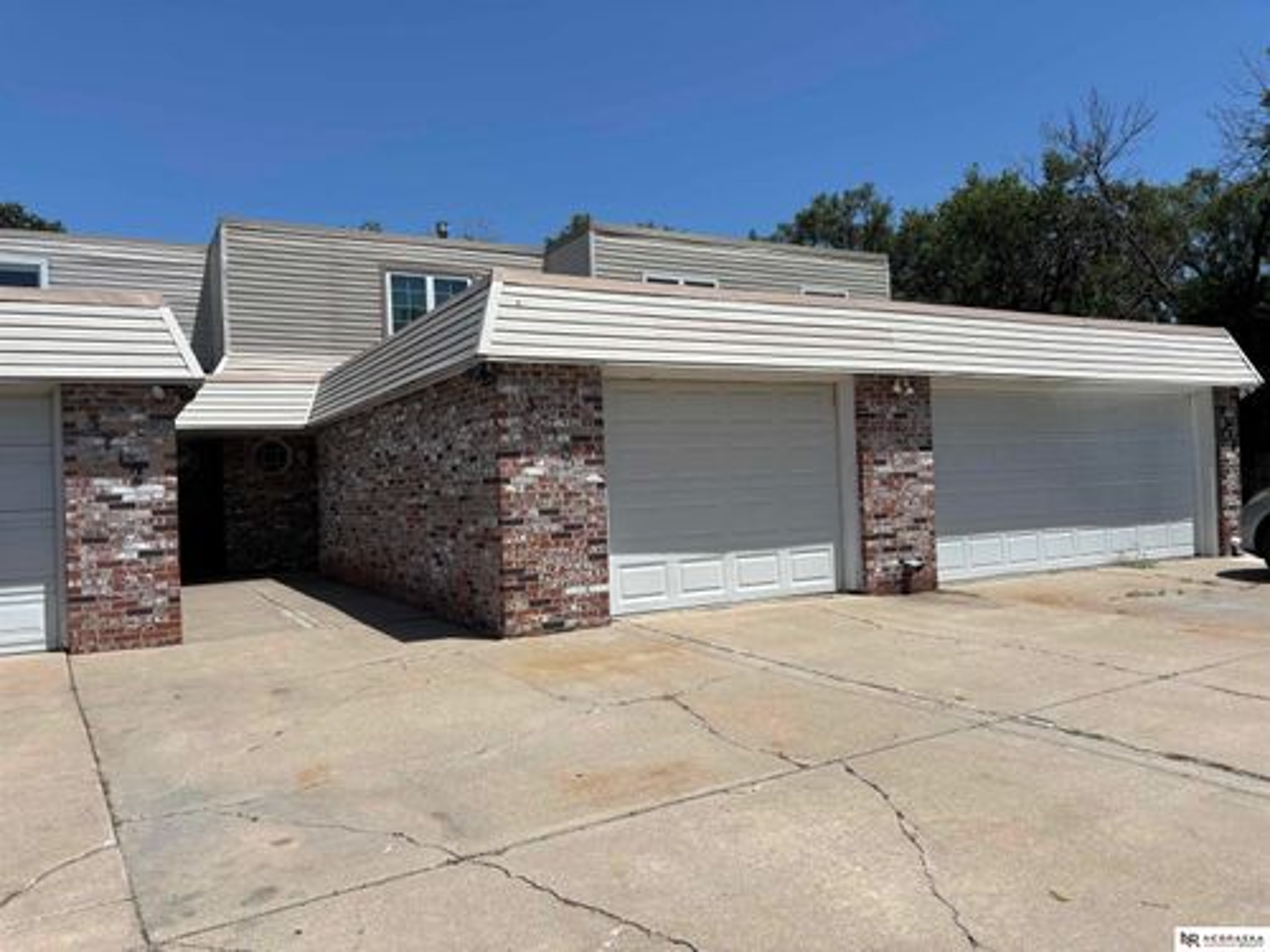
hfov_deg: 67.3
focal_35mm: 26
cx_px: 635
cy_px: 476
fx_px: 954
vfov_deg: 53.1
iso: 50
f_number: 1.6
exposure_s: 1/5952
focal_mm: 5.96
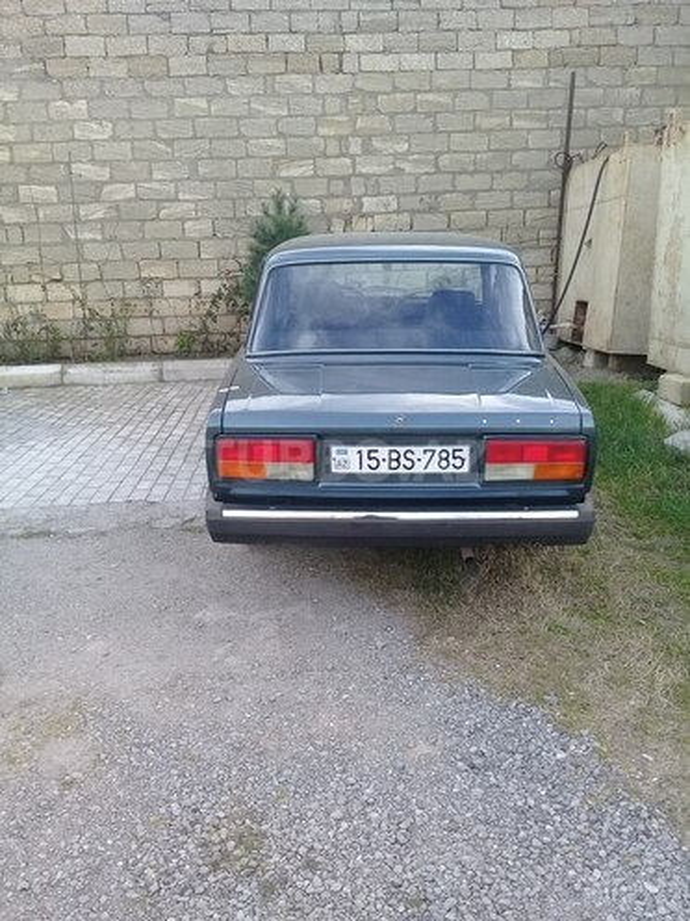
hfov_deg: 45.4
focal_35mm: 31
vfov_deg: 58.4
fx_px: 824
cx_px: 345
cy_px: 460
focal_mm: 3.3
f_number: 2.2
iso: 64
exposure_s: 1/100
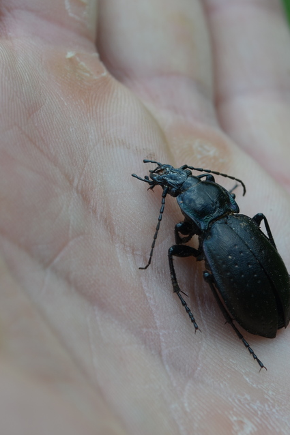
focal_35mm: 125
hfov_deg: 11.0
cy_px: 218
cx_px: 220
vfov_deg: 16.4
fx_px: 1508
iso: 125
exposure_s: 1/60
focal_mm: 55
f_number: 8
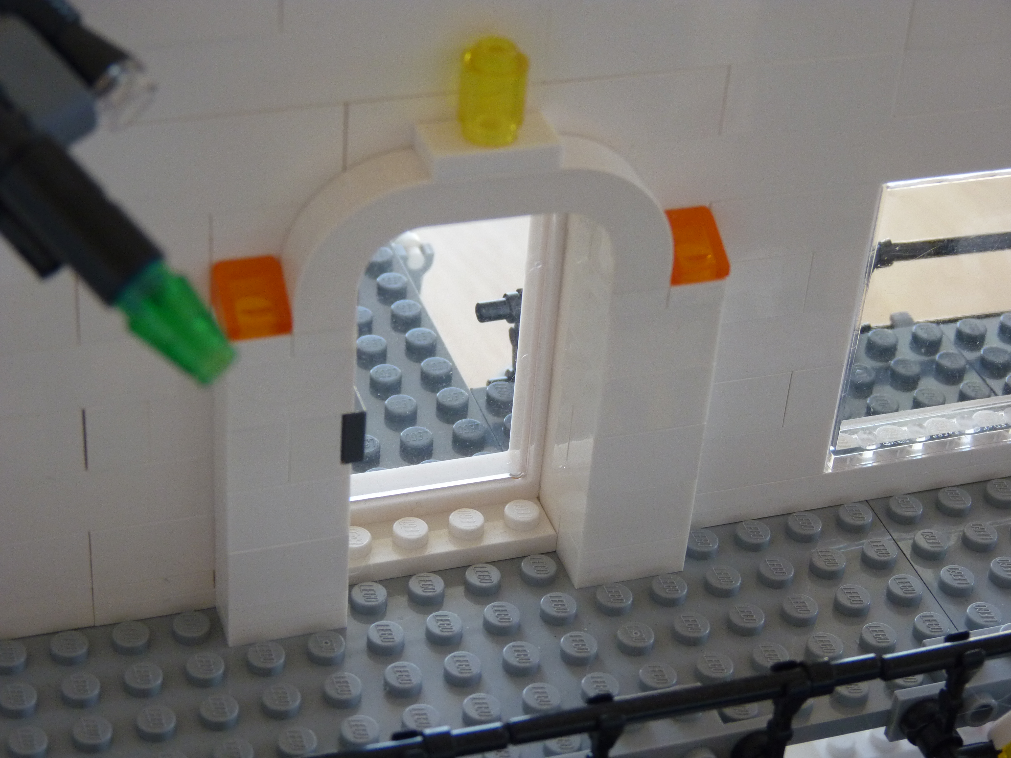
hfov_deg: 22.5
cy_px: 379
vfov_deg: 17.0
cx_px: 506
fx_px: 2541
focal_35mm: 87
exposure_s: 1/80
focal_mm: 15.5
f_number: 3.4
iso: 200
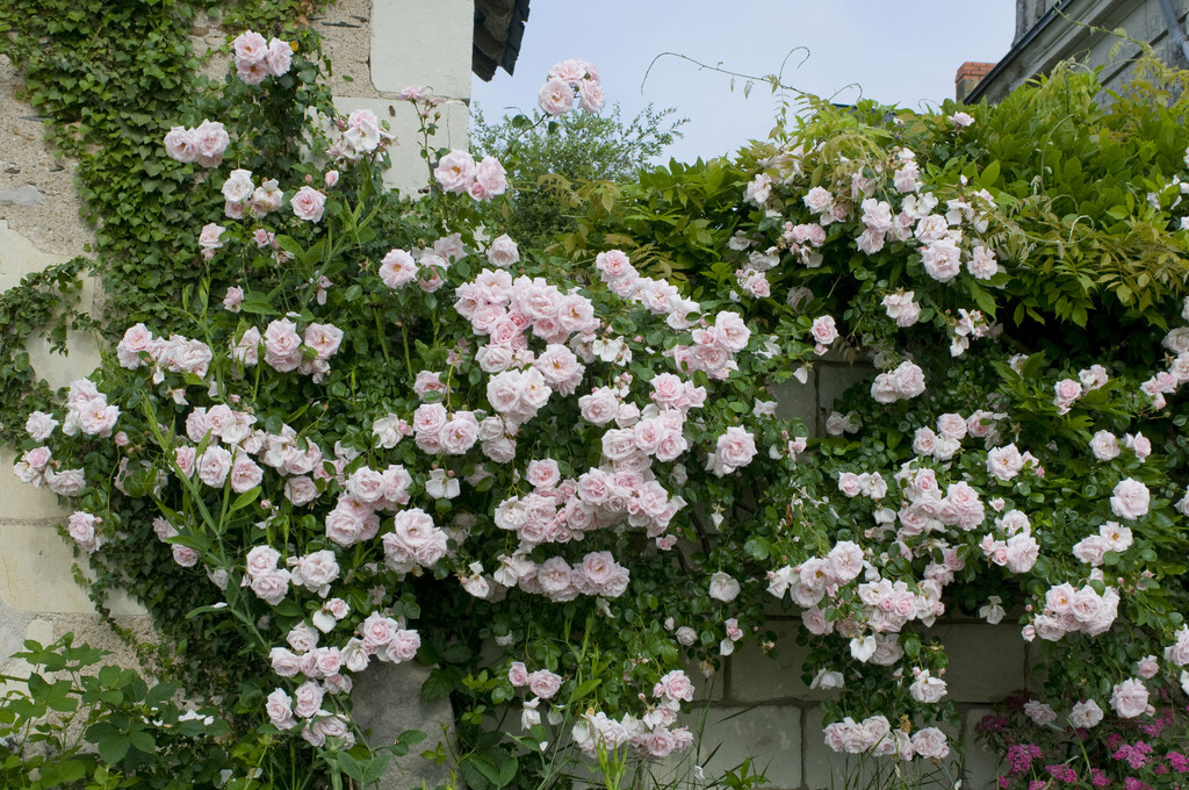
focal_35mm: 42
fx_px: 1385
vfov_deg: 31.8
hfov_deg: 46.5
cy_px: 395
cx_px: 594
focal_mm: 28
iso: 200
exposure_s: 1/500
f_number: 8
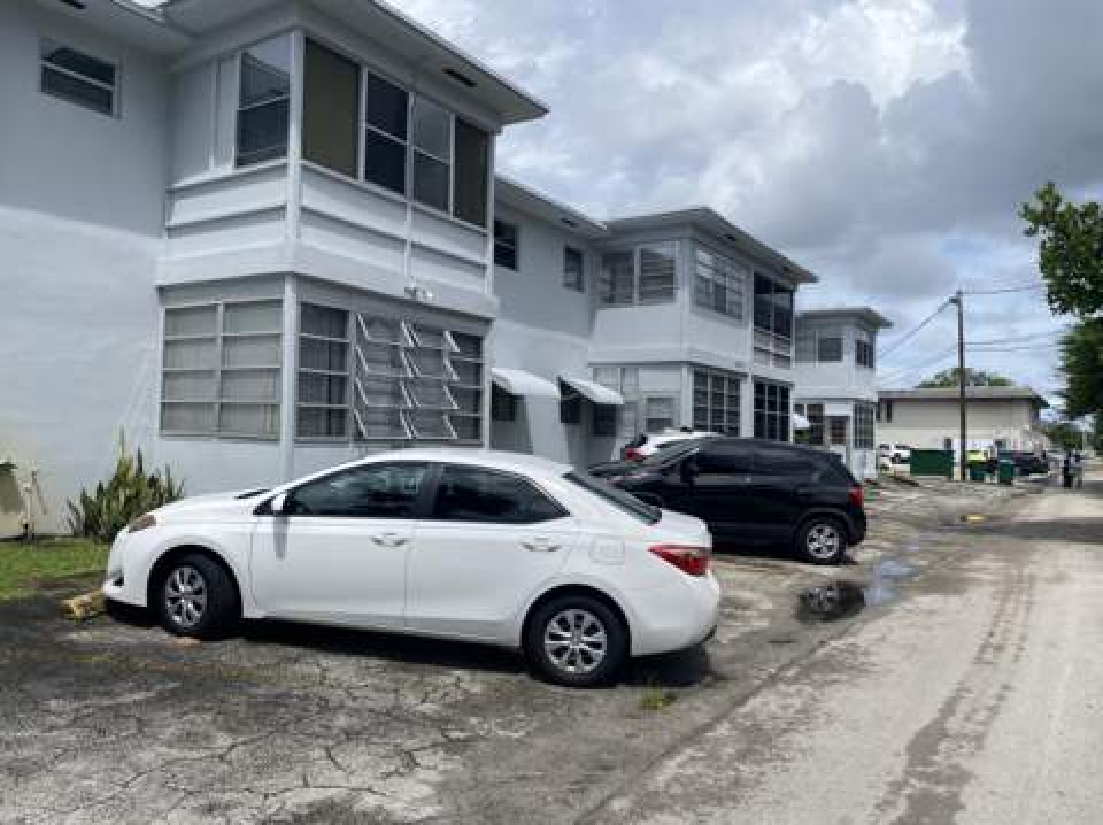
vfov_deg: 53.0
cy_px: 412
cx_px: 552
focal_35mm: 26
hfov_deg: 67.4
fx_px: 828
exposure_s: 1/5025
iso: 32
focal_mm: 4.25
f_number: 1.8
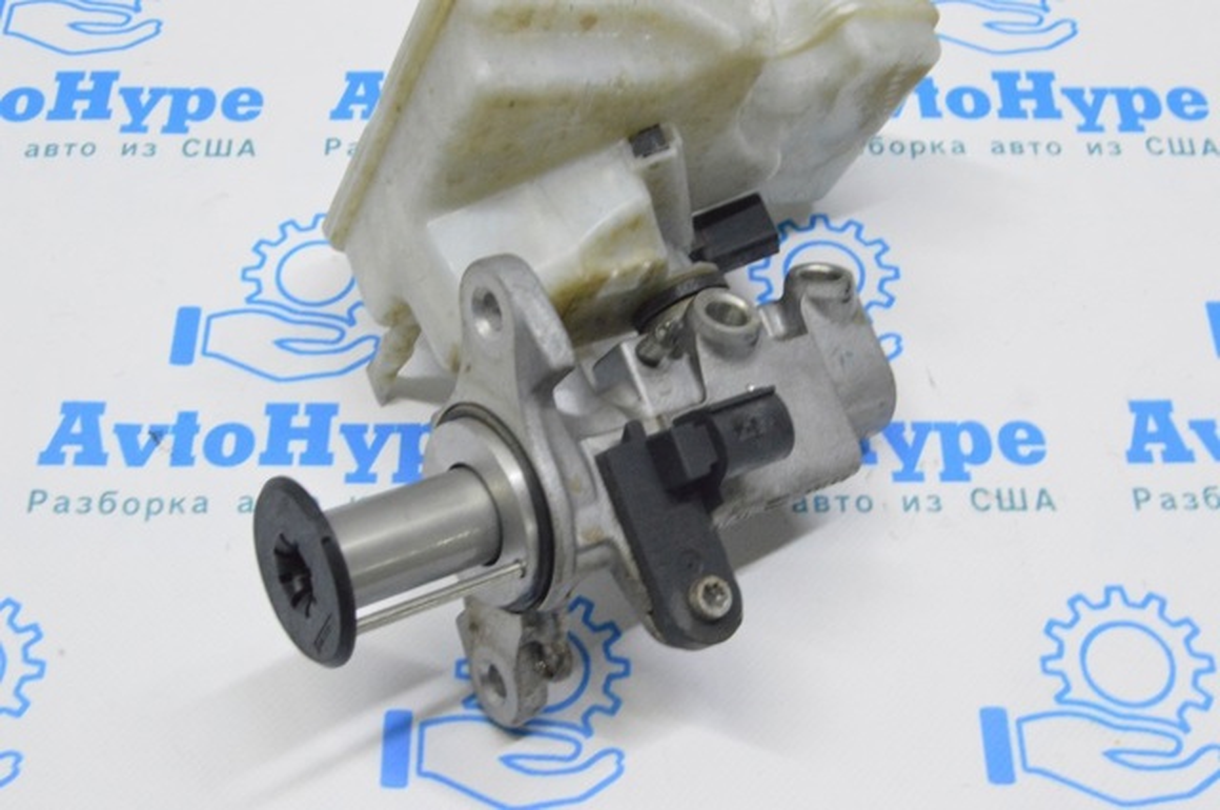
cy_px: 405
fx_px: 1625
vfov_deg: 28.0
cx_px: 610
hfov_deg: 41.2
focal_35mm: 48
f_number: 20
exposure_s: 1/20
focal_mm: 32
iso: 6400
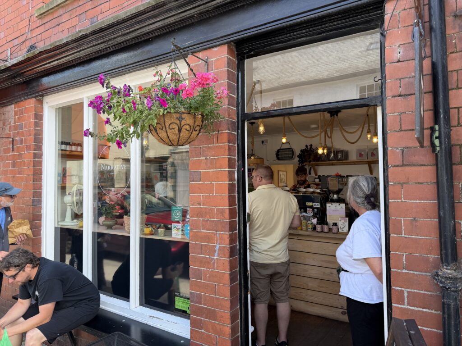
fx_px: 320
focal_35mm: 24
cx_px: 231
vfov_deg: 56.8
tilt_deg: +3.0
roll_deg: +0.4
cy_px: 173
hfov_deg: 71.6
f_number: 1.78
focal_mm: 6.76
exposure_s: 1/412
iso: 80
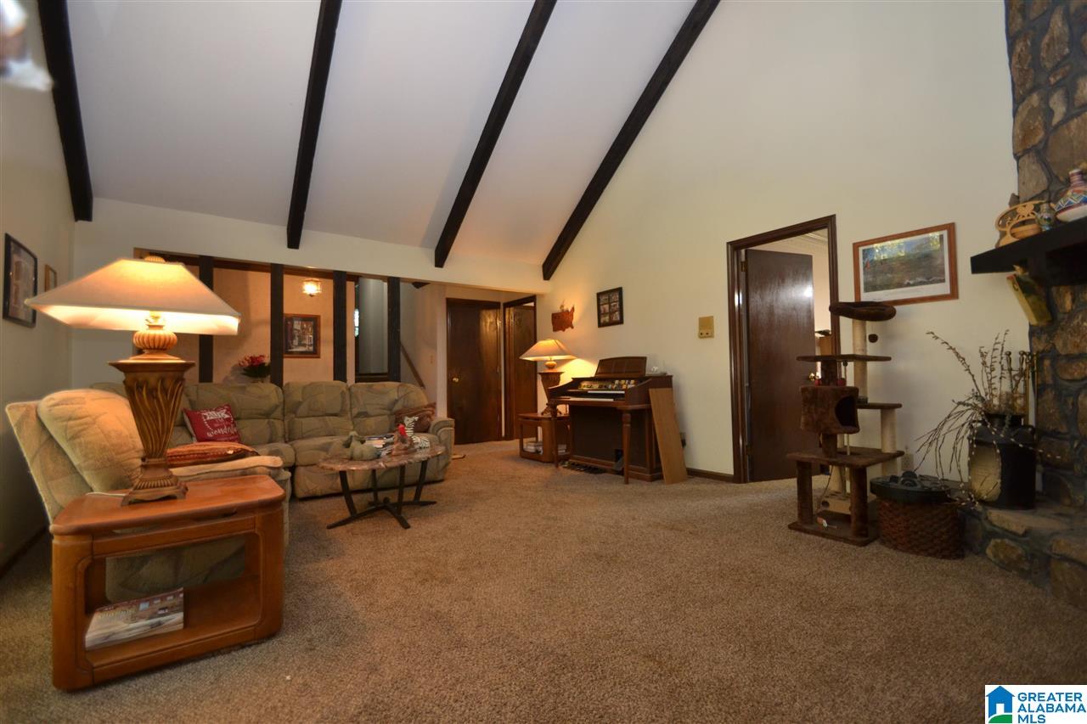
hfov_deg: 100.4
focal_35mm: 15
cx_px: 544
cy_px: 362
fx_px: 453
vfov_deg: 77.3
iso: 800
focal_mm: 10
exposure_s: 1/60
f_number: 4
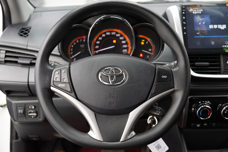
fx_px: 294
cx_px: 114
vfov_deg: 28.9
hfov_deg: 42.3
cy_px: 76
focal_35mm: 46
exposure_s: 1/20
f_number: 2.8
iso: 160
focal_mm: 31
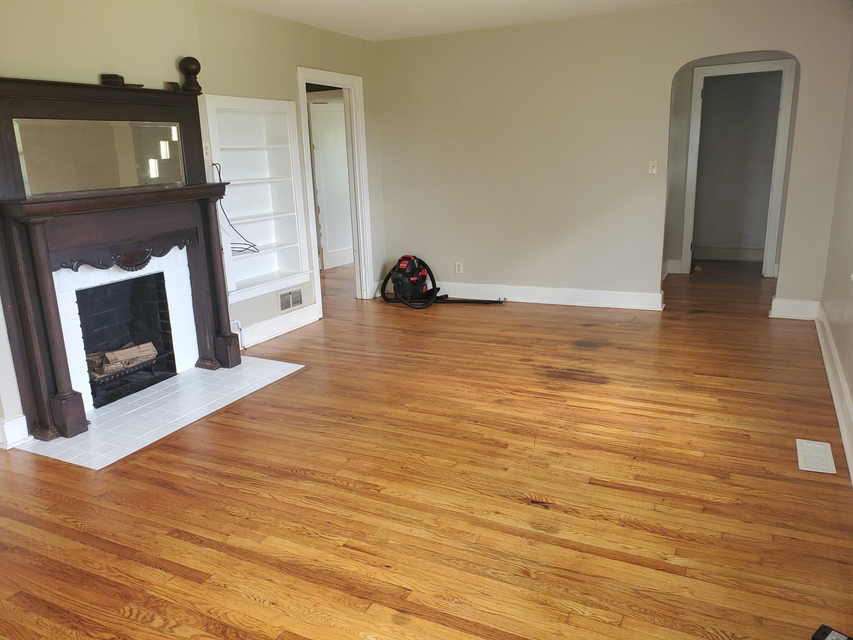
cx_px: 426
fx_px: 641
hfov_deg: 67.3
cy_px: 320
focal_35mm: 26
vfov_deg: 53.1
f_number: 2.4
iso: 200
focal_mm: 4.3
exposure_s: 1/60
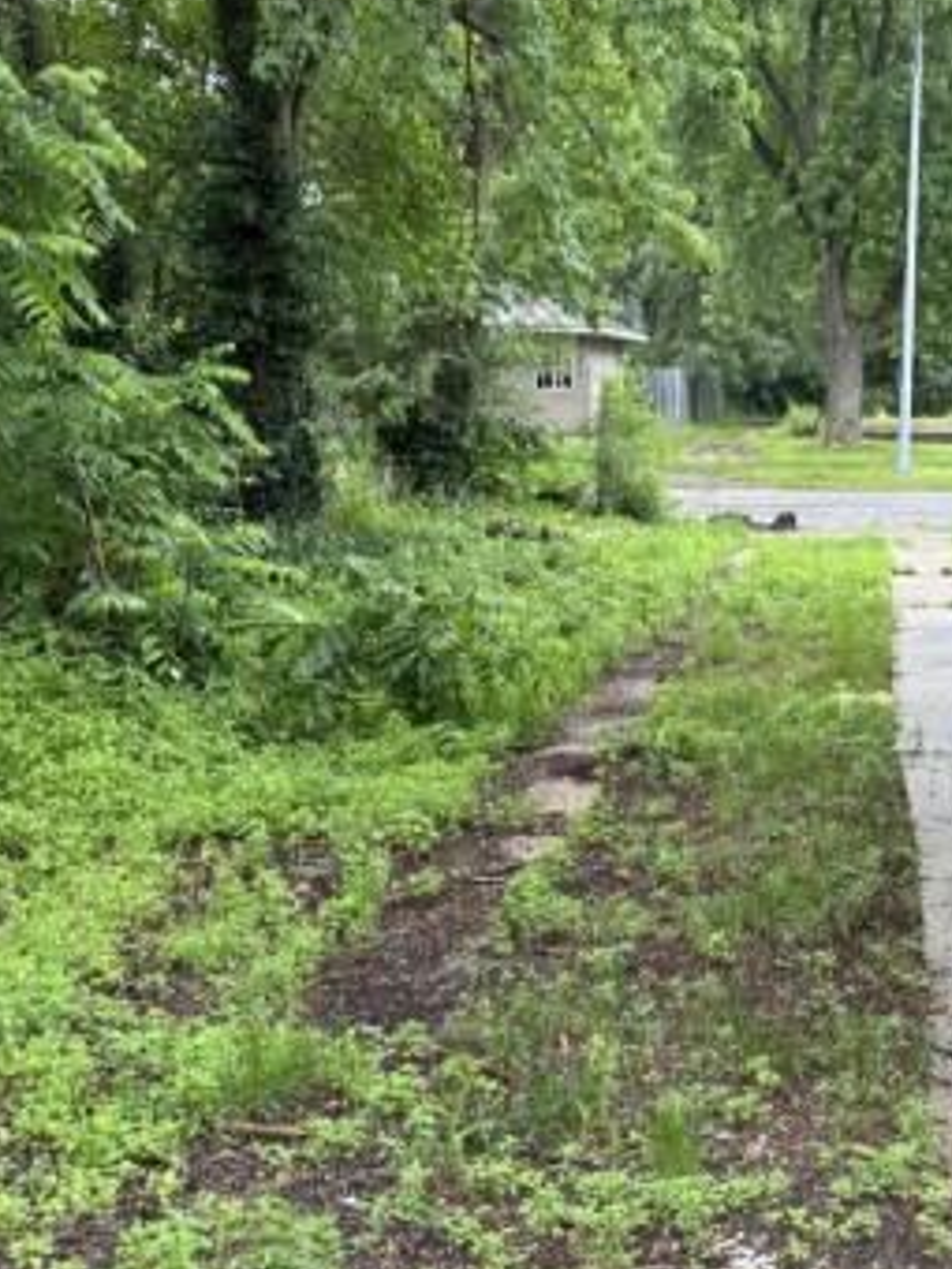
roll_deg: -0.3
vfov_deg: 37.4
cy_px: 707
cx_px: 900
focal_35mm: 51
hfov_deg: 27.3
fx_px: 1870
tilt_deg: -9.4
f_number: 1.6
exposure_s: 1/122
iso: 50
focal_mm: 5.96
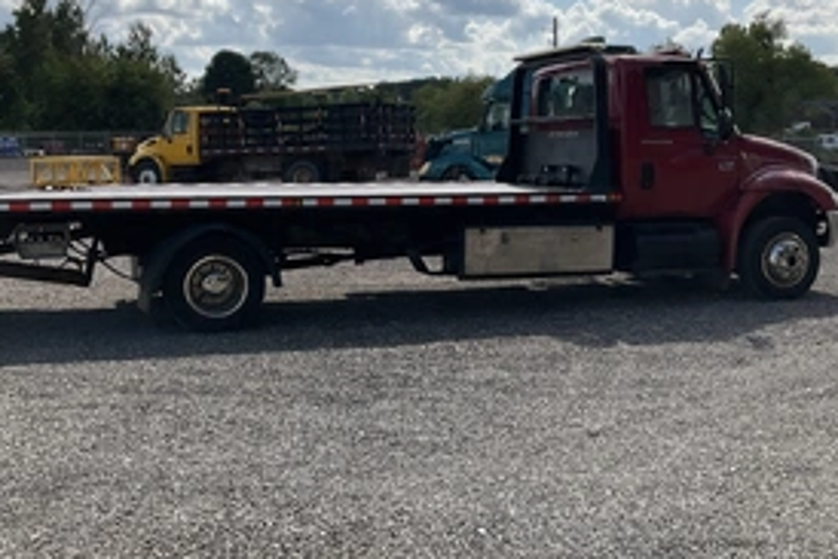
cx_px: 370
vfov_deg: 30.5
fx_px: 1025
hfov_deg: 44.4
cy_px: 223
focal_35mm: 44
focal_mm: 3
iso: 25
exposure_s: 1/2538
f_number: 1.8
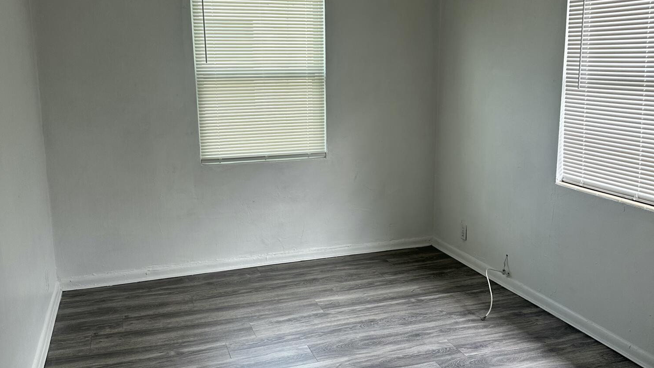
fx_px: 607
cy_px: 182
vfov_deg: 33.7
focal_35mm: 35
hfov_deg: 56.6
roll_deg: -1.0
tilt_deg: -10.6
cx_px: 326
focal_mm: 6.86
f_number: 1.78
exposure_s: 1/120
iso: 80
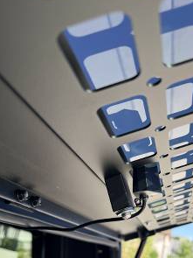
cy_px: 188
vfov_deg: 46.4
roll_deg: -10.5
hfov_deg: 36.1
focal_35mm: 39
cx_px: 142
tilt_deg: +11.3
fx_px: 290
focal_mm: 6.76
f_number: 1.78
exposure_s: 1/1812
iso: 100
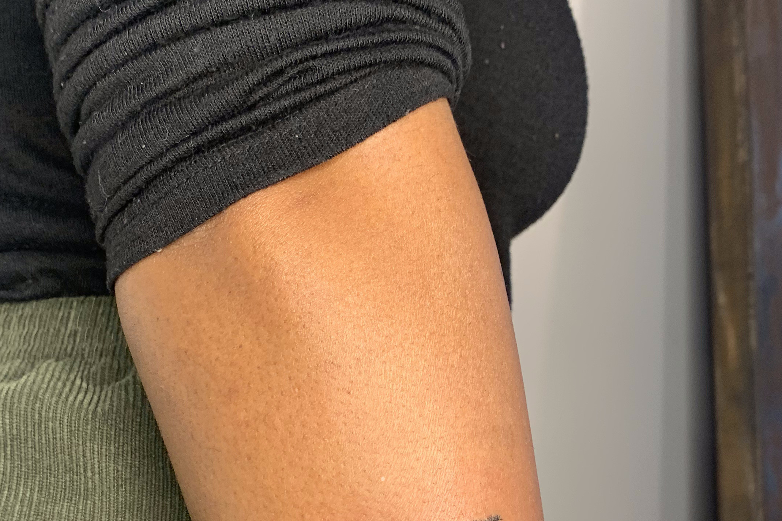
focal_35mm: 51
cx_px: 311
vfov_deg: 25.9
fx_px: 1108
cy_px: 431
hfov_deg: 38.7
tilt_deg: -0.4
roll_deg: -2.7
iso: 50
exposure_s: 1/60
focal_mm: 4.25
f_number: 1.8
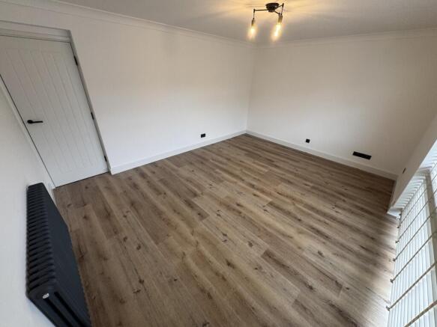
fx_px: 177
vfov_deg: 85.7
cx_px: 218
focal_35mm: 14
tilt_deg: -27.5
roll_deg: -2.5
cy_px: 164
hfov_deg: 102.1
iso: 100
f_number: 2.2
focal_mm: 2.22
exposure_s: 1/100
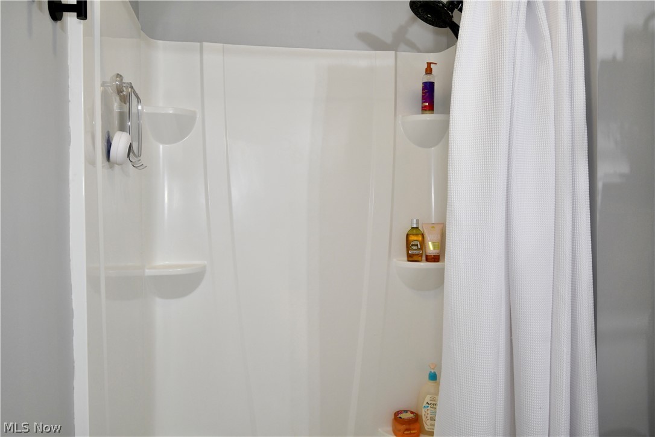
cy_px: 218
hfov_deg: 61.9
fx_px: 546
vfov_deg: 43.6
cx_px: 328
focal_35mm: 30
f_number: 5.6
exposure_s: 1/30
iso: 500
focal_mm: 20
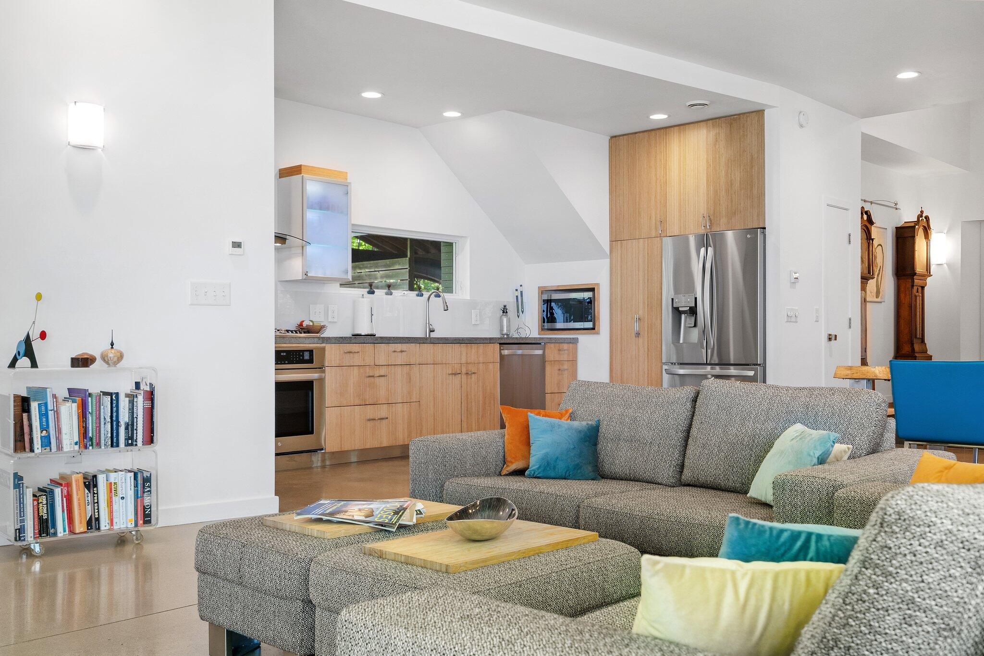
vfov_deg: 37.8
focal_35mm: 35
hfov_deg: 54.4
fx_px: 957
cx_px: 492
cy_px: 328
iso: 160
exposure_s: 1/2
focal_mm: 35
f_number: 9
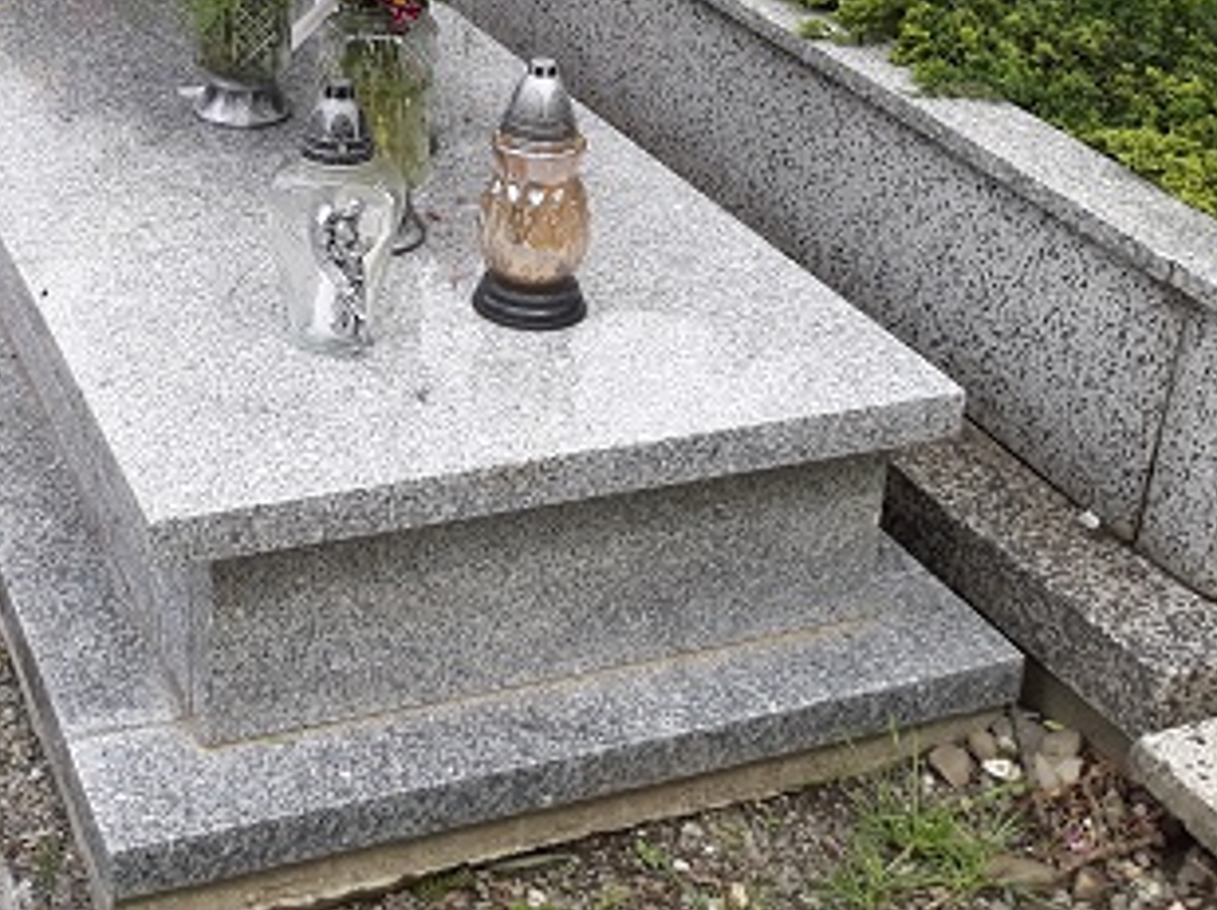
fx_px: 1967
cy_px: 20
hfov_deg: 33.8
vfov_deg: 24.9
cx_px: 323
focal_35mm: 56
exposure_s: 1/518
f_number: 1.7
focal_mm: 3.71
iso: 40
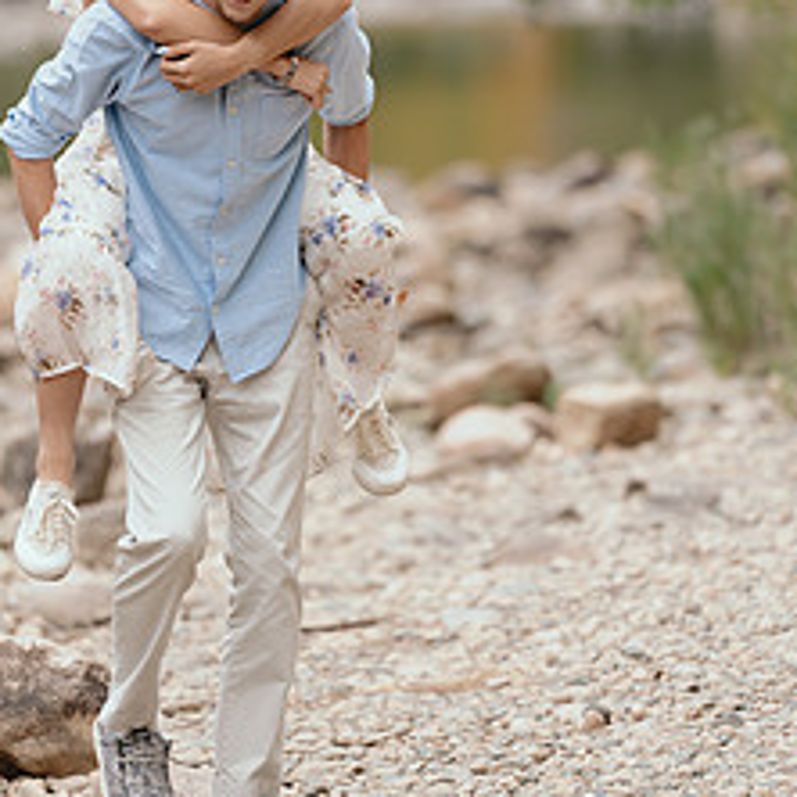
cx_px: 355
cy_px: 248
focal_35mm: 345
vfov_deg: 5.1
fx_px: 8987
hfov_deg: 5.1
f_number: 2.8
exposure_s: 1/250
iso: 250
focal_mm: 200
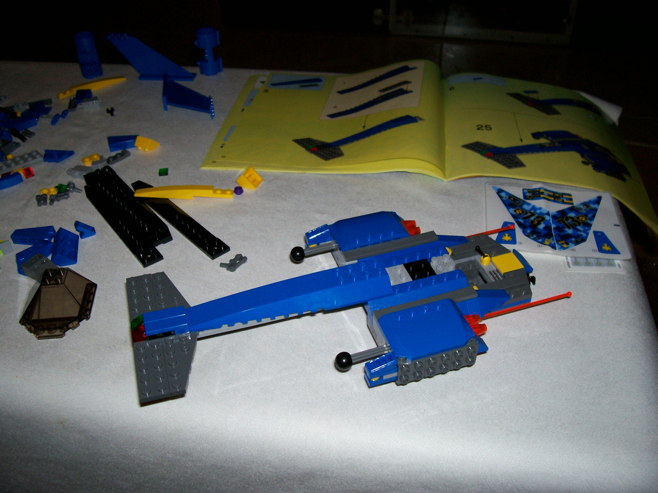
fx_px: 646
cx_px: 329
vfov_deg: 41.8
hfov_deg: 54.0
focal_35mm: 34
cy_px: 246
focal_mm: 5.6
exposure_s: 1/64
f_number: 2.7
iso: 80
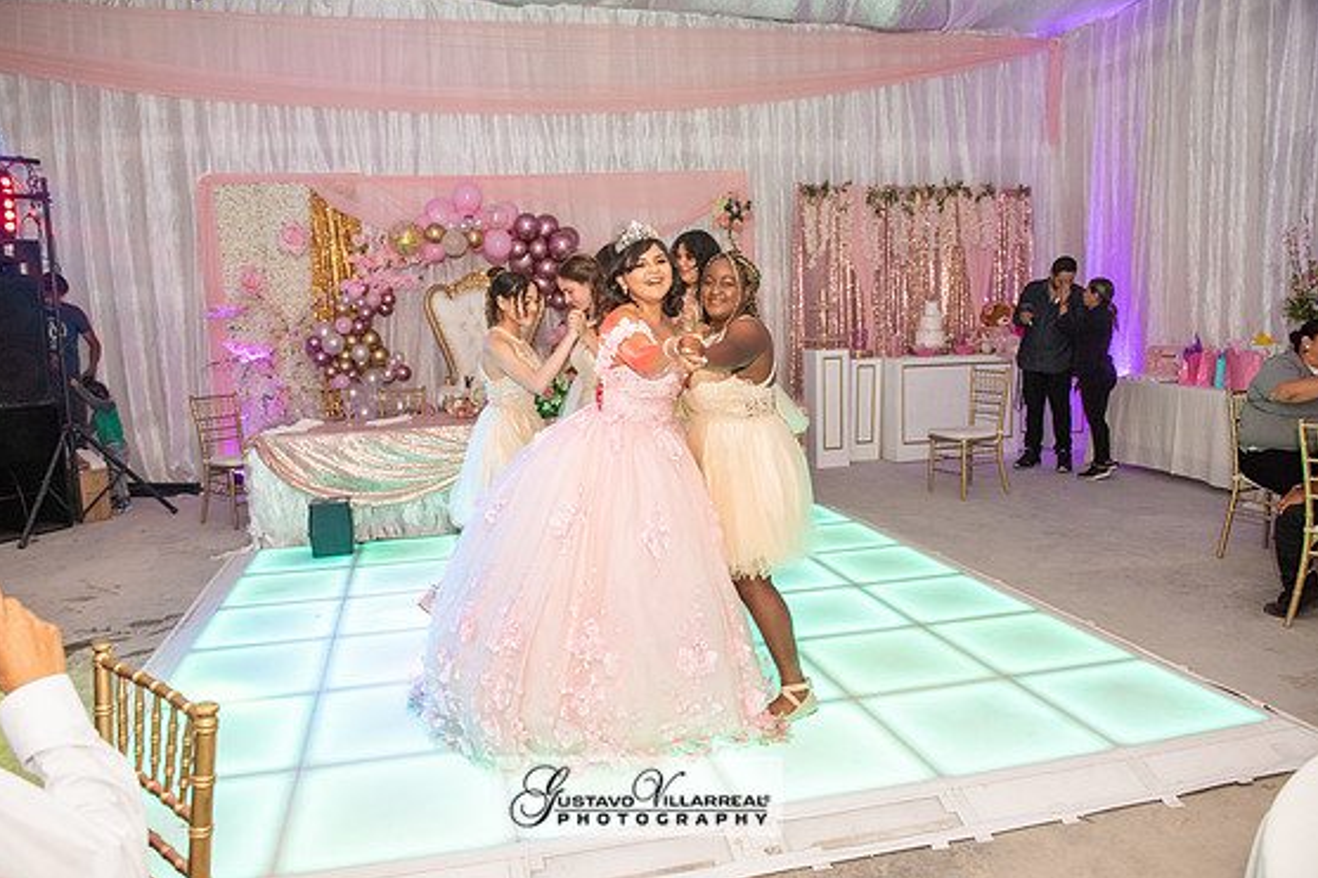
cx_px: 639
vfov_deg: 51.3
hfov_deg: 71.5
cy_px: 430
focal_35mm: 25
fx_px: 915
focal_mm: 24
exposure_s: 1/160
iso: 1250
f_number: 4
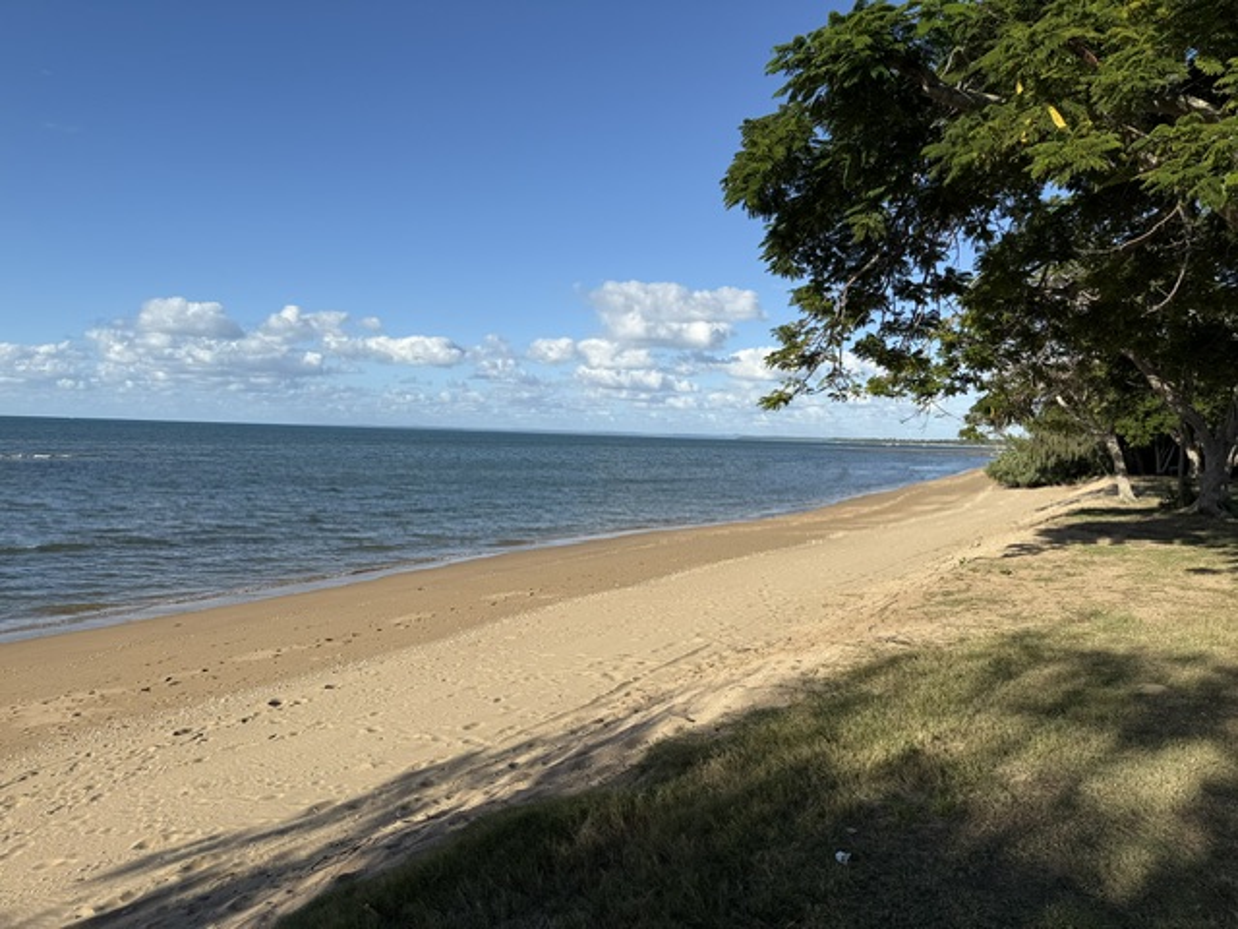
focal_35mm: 24
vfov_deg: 56.8
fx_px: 858
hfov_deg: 71.6
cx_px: 619
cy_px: 464
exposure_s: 1/5714
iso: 80
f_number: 1.78
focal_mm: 6.76
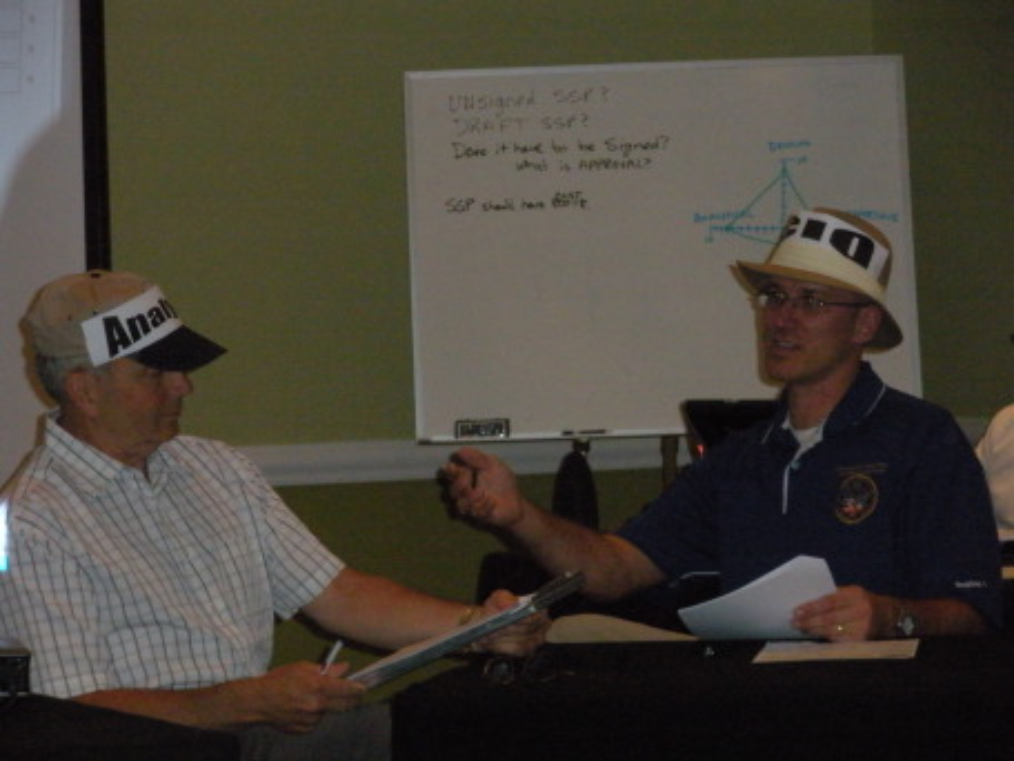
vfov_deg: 12.2
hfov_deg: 16.3
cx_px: 507
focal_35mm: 121
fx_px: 3544
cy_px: 380
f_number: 5.3
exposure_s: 1/125
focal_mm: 21.2
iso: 800
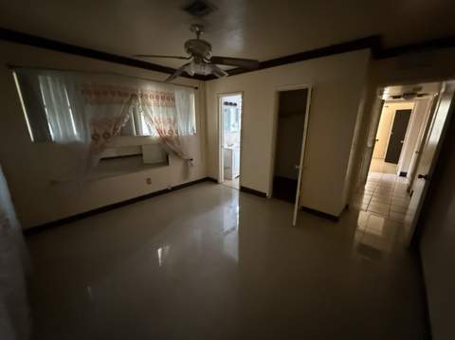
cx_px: 228
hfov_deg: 102.1
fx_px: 184
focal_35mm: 14
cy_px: 170
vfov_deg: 85.6
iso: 1600
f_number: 2.2
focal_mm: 2.22
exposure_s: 1/35
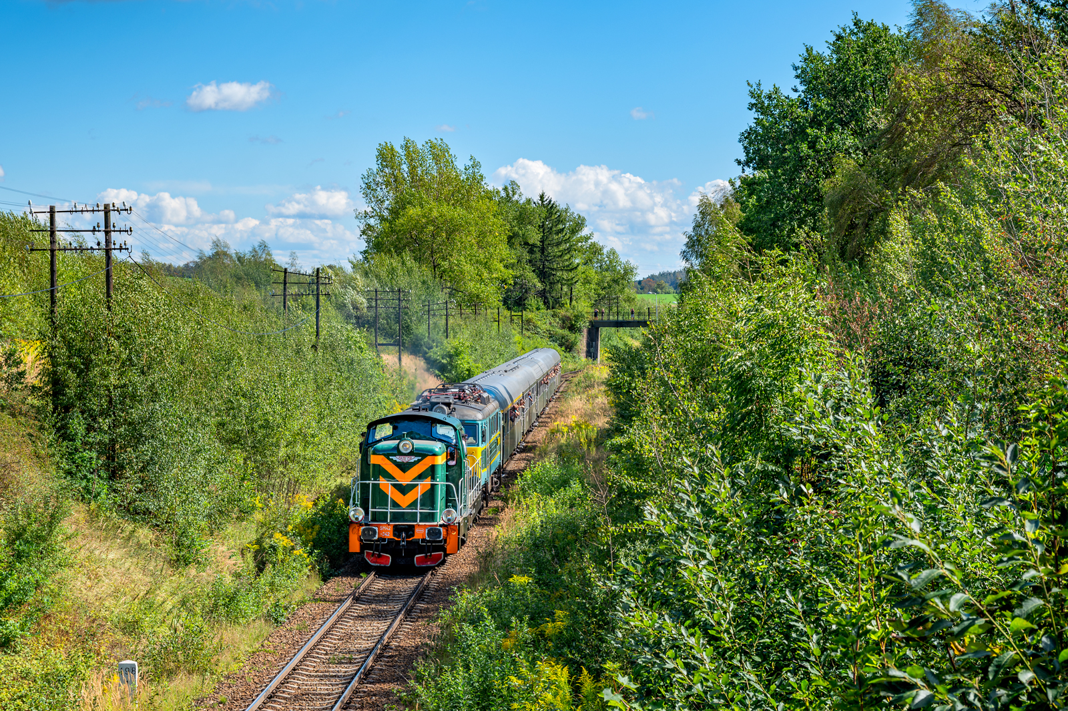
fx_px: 1987
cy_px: 356
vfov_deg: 20.3
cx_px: 534
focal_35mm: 67
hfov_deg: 30.1
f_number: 8
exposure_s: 1/400
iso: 200
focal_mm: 67
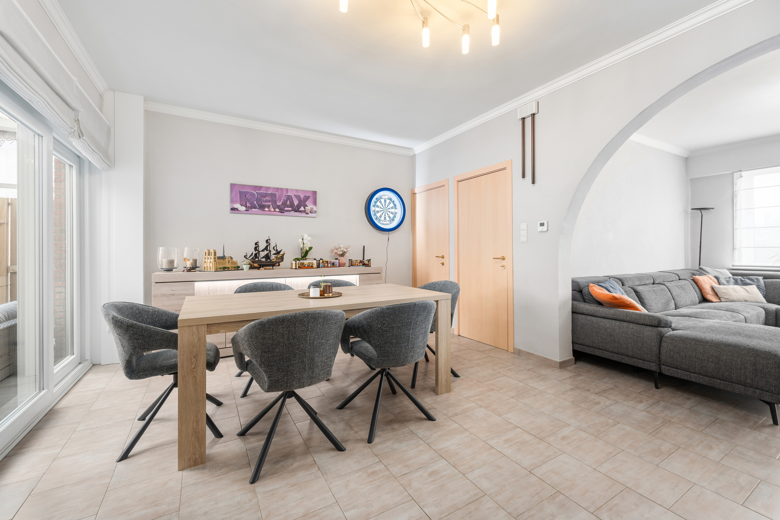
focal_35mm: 14
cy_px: 260
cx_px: 390
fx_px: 303
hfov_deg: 104.3
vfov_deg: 81.2
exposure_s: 1/250
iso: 250
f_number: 11
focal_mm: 14
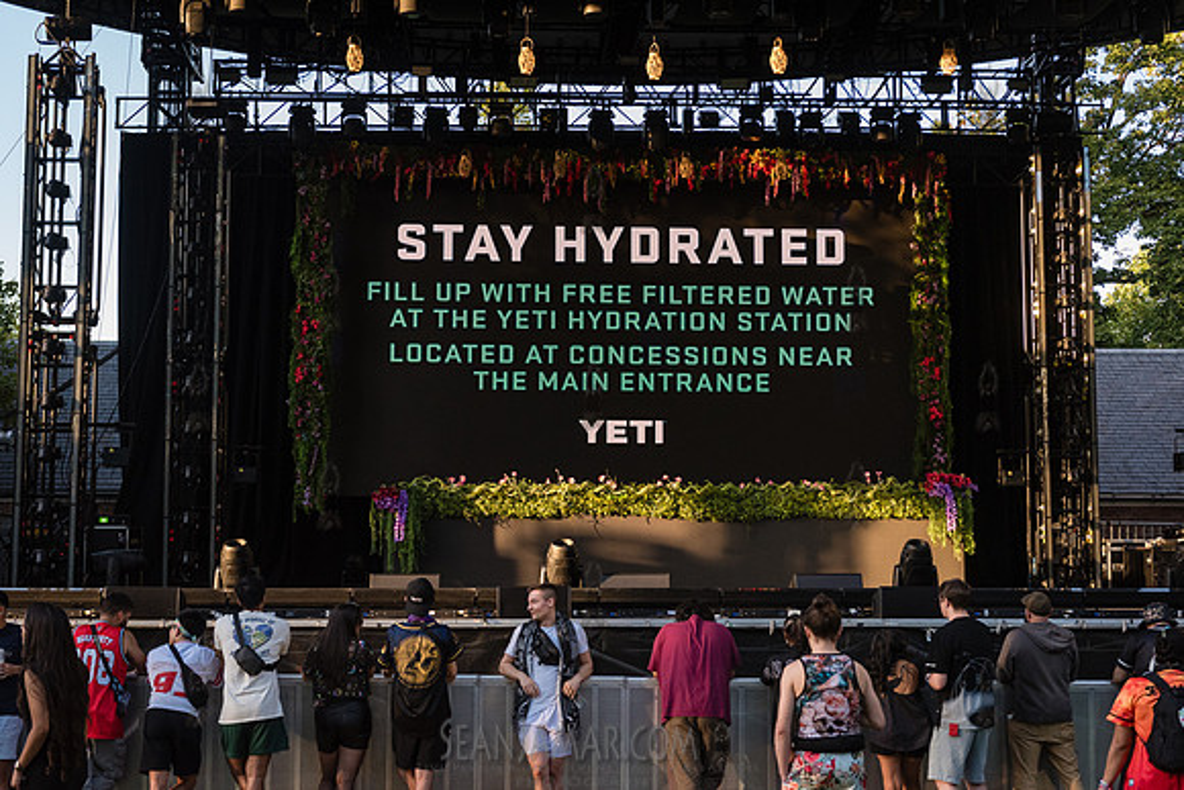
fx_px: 1842
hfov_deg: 35.6
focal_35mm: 56
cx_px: 592
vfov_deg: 24.2
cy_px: 395
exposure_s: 1/1250
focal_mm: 56
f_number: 3.5
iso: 2000
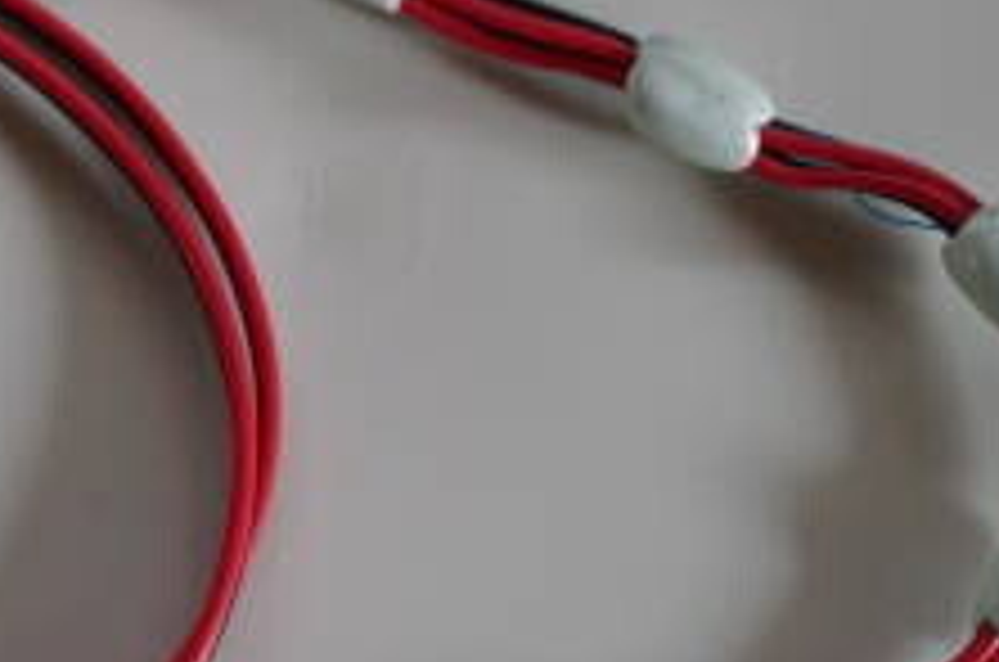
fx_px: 3600
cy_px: 331
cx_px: -32
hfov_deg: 15.5
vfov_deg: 10.5
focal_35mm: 130
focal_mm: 30
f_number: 4
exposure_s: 1/60
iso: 640
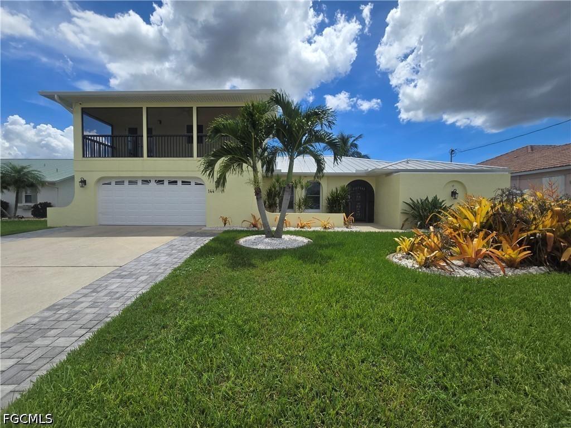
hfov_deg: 106.2
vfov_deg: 89.9
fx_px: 214
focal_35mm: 13
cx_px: 286
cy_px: 214
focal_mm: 2.2
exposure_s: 1/3109
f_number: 2.2
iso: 50
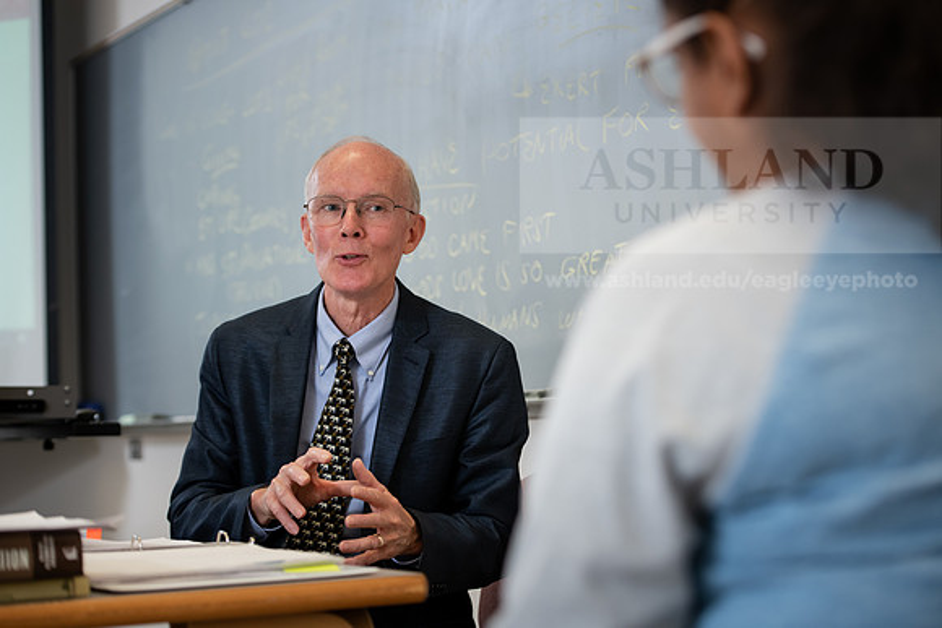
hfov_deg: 28.8
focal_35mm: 70
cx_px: 471
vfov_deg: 19.5
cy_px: 314
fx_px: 1832
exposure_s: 1/200
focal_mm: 70
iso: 640
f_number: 3.5
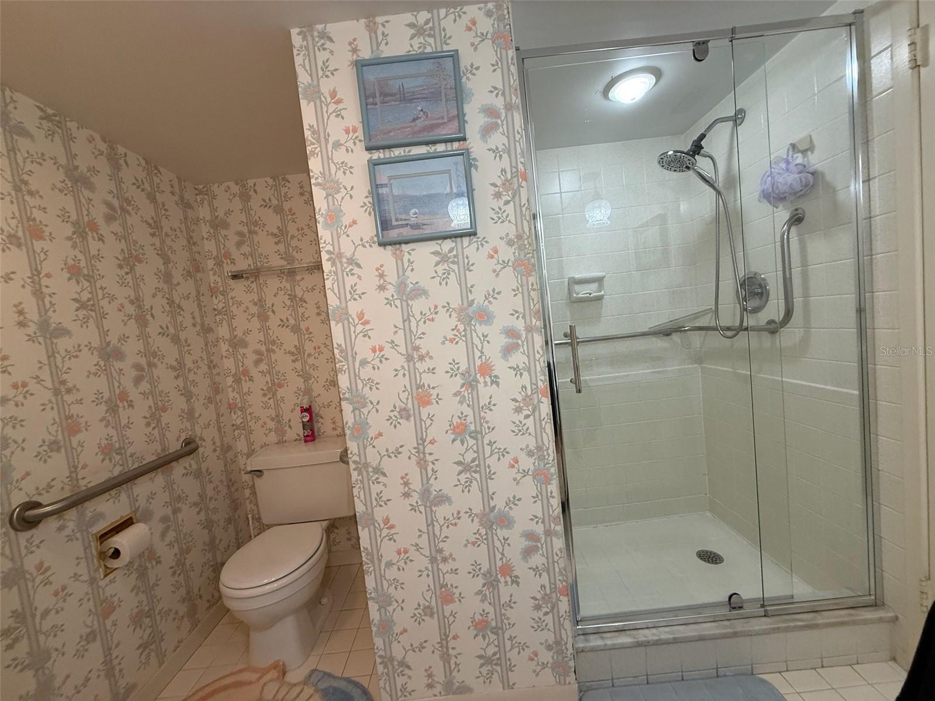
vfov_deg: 85.7
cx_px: 468
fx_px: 378
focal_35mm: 14
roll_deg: +6.5
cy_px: 350
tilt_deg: -2.9
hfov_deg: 102.1
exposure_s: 1/120
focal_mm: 2.22
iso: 250
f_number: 2.2
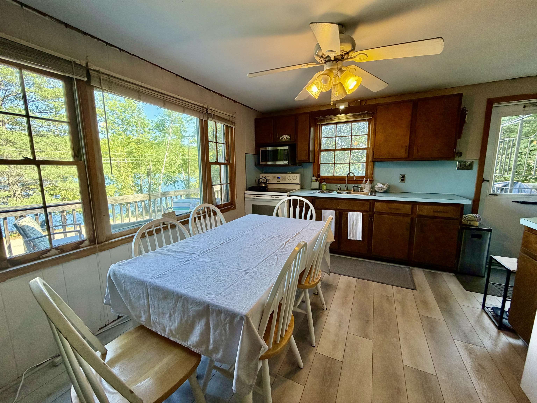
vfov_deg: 85.7
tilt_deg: -8.0
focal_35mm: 14
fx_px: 217
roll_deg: +0.5
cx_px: 268
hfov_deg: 102.1
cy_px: 202
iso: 160
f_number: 2.2
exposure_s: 1/120
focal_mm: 2.22
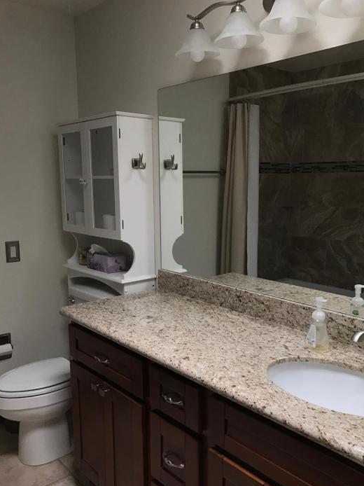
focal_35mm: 31
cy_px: 268
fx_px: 435
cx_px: 197
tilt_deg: -9.7
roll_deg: -0.3
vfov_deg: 58.2
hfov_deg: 45.4
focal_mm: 3.99
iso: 25
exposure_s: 1/40
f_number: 1.8
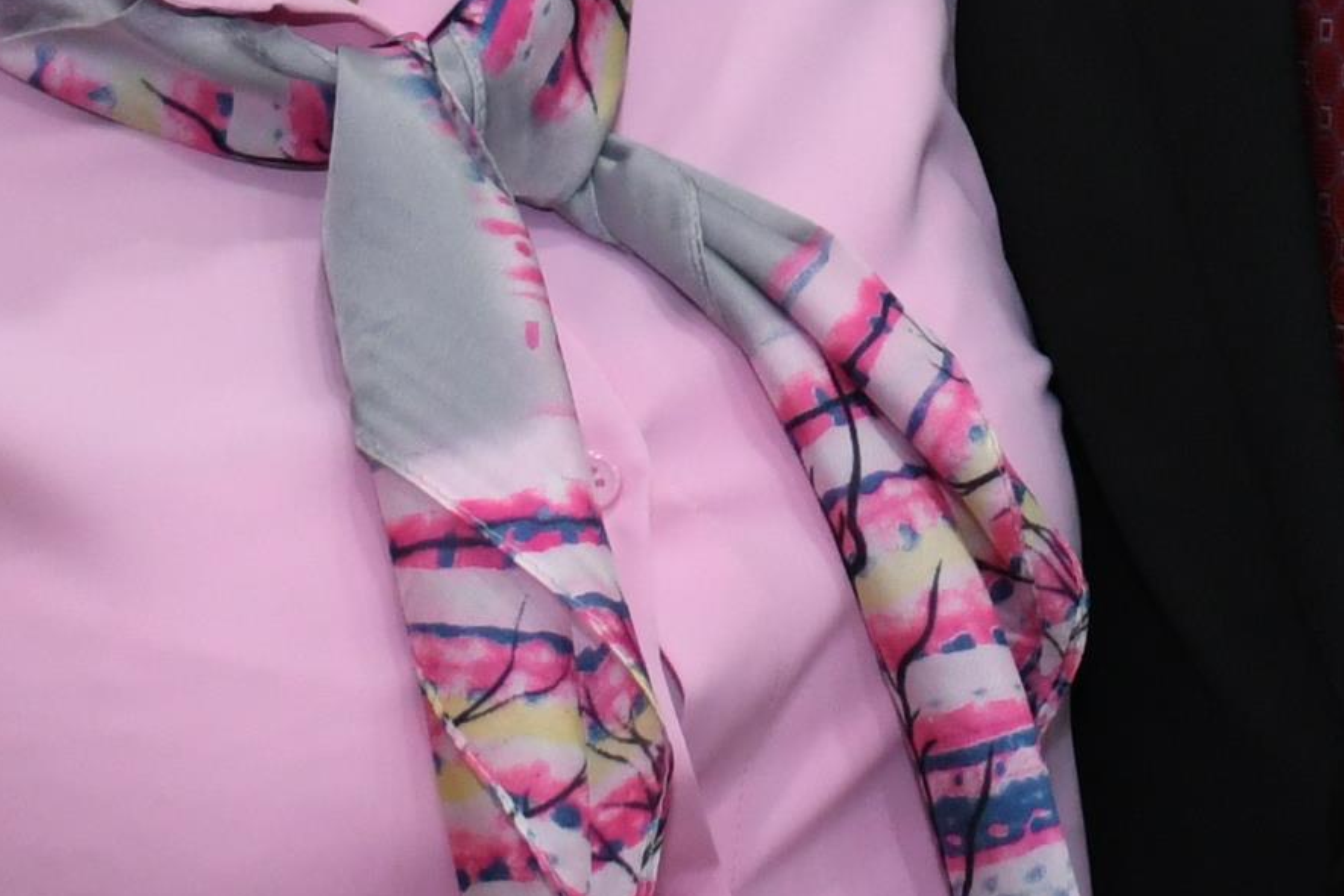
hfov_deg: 9.7
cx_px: 1168
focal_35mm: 212
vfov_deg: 6.3
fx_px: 7915
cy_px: -769
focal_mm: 30
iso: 1250
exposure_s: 1/100
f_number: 4
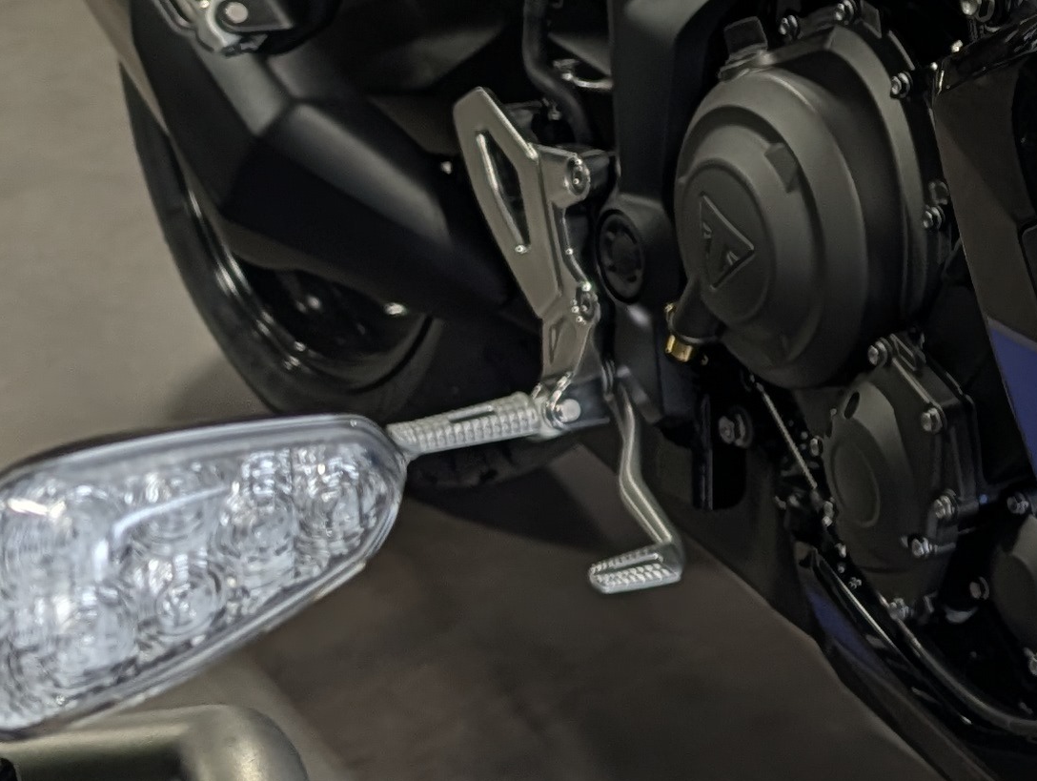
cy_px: 76
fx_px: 2700
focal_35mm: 90
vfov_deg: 16.2
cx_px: 1500
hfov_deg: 19.3
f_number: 1.68
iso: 56
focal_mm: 6.9
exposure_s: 1/186
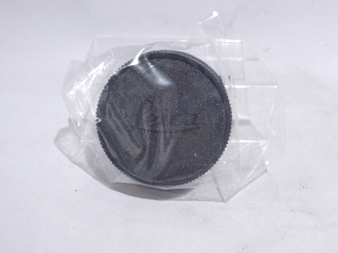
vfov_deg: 29.1
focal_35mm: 50
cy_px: 126
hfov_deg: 38.2
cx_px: 169
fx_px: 488
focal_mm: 9
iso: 280
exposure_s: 1/60
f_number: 4.2
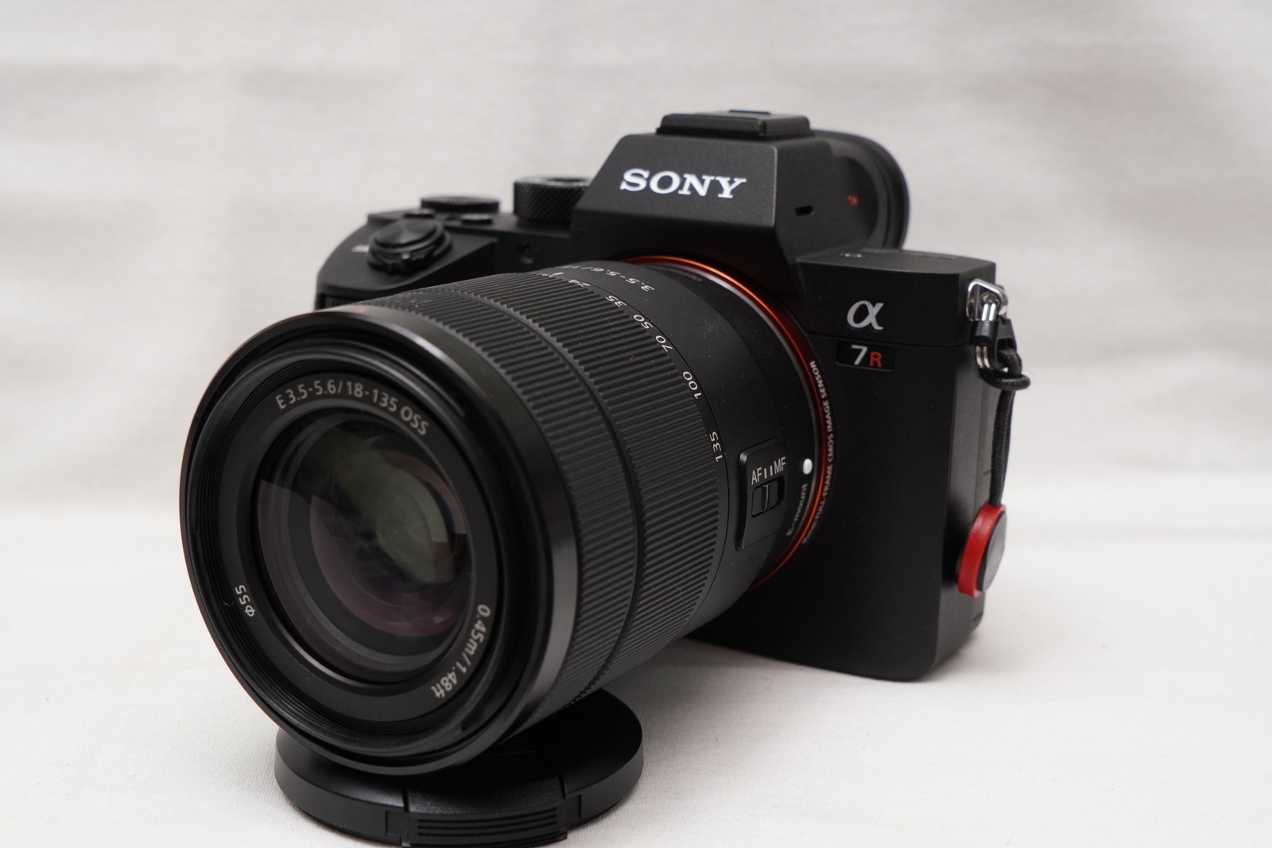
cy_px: 424
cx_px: 636
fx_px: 1749
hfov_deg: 40.0
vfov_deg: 27.3
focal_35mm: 50
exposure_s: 1/60
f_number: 8
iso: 800
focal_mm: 33
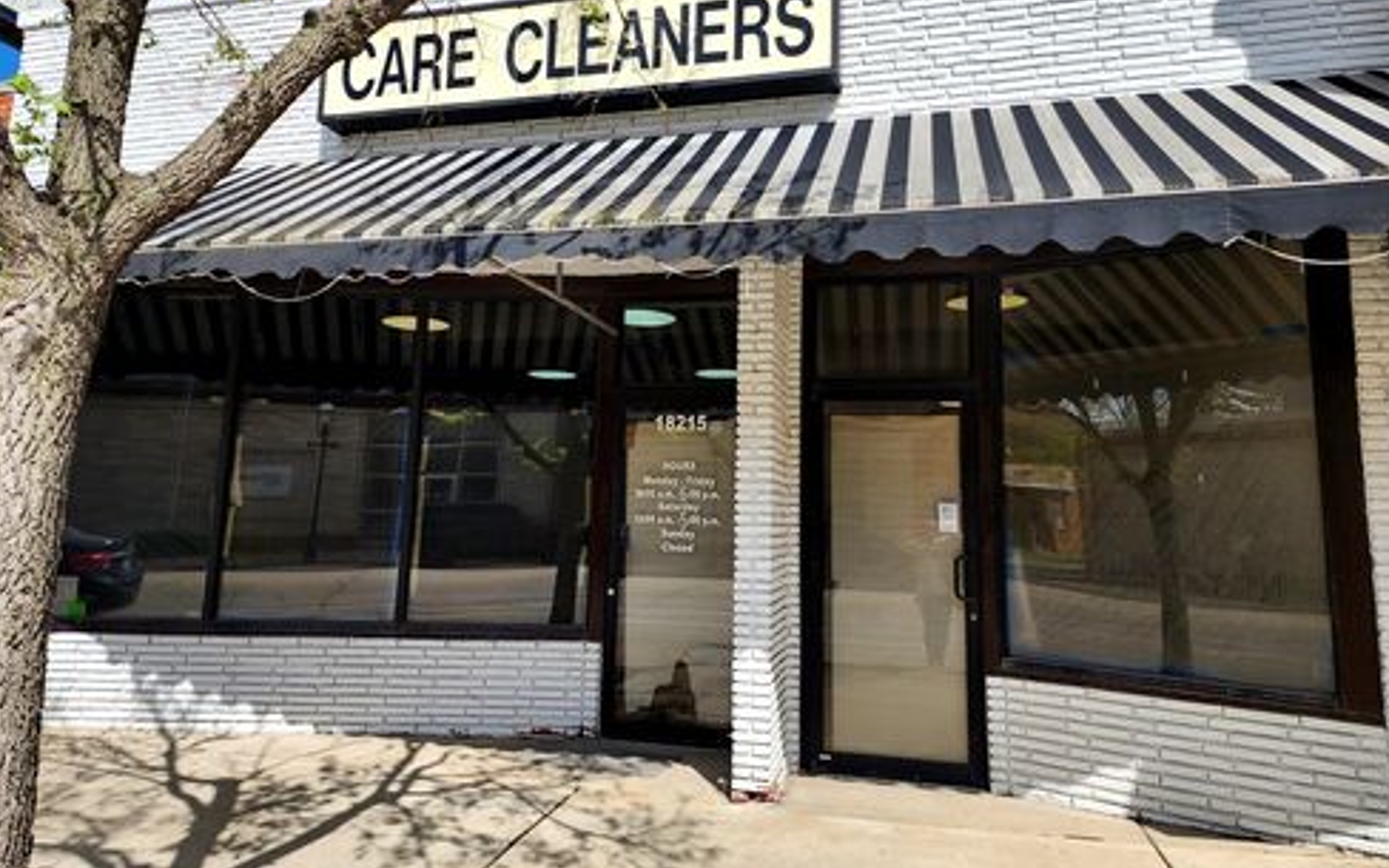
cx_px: 700
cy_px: 357
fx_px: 946
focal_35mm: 25
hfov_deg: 72.5
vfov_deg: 49.0
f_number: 1.8
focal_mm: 6.4
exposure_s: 1/1024
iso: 12
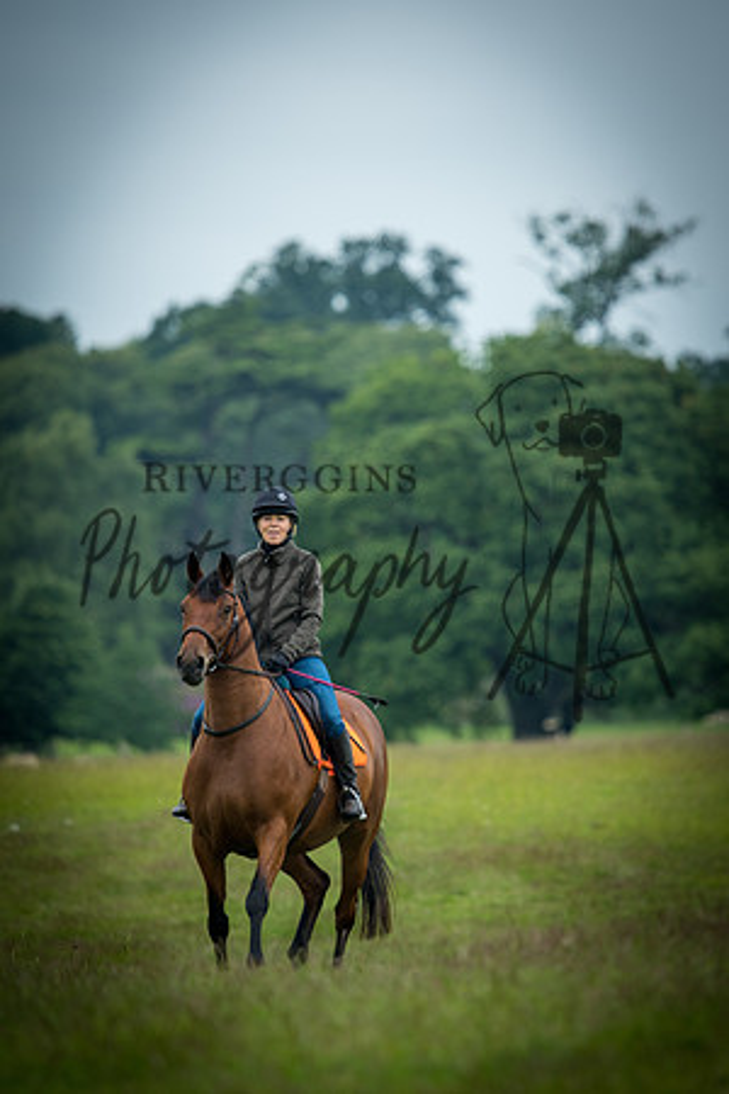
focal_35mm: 450
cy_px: 547
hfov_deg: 3.1
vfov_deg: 4.6
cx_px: 364
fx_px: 13668
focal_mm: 300
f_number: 4
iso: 250
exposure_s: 1/1000
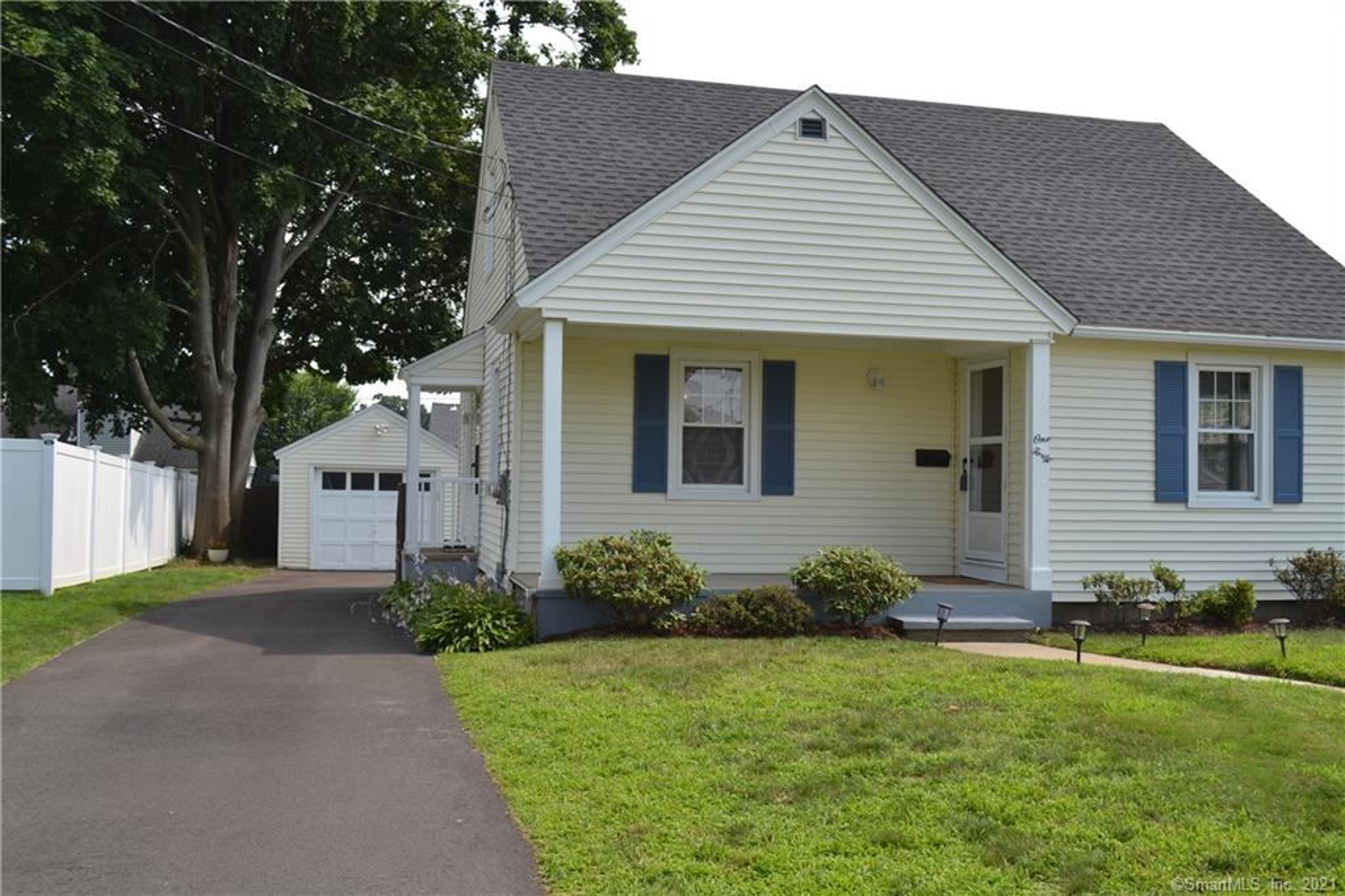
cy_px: 448
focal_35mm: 33
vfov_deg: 39.9
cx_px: 672
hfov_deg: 57.2
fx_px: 1232
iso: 100
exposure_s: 1/200
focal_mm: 22
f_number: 7.1
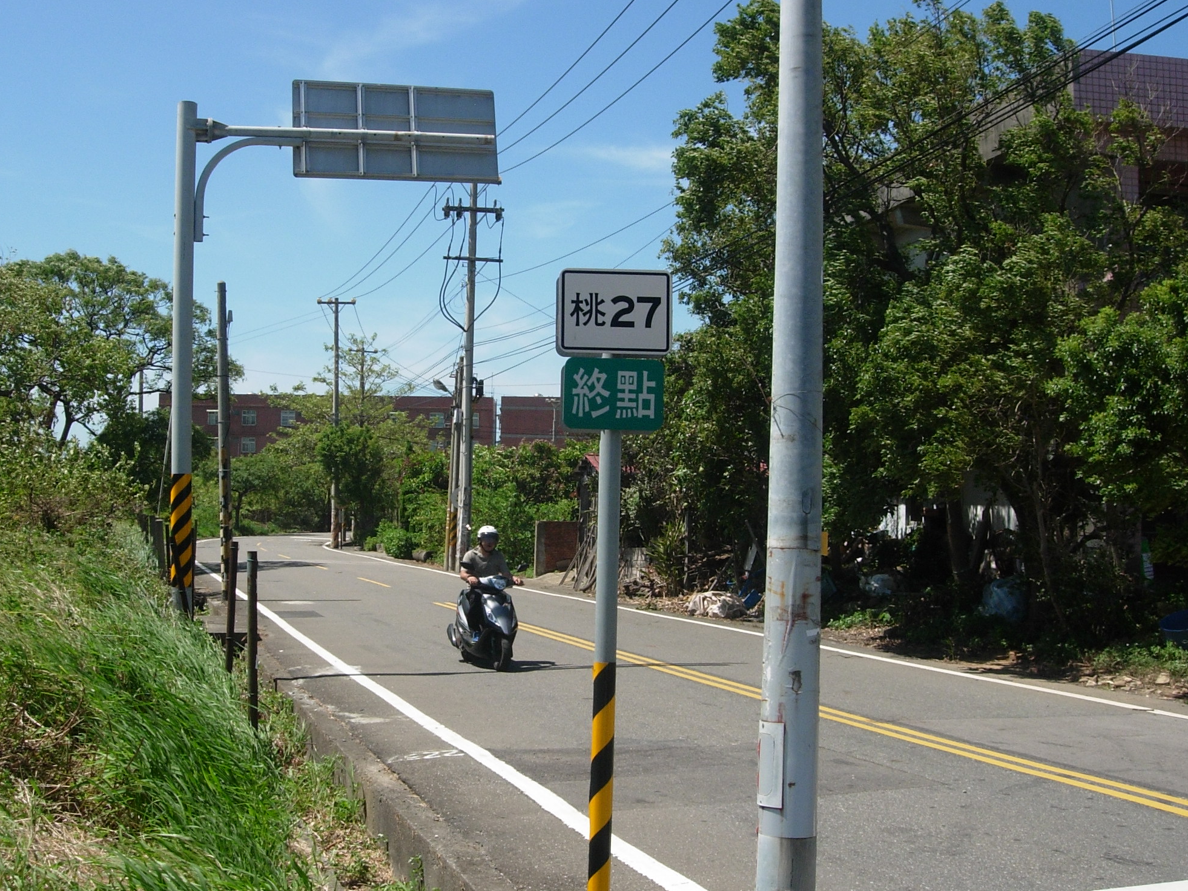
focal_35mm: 44
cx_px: 535
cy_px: 438
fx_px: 1510
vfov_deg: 32.9
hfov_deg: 42.9
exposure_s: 1/745
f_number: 4.8
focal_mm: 7.8
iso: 79
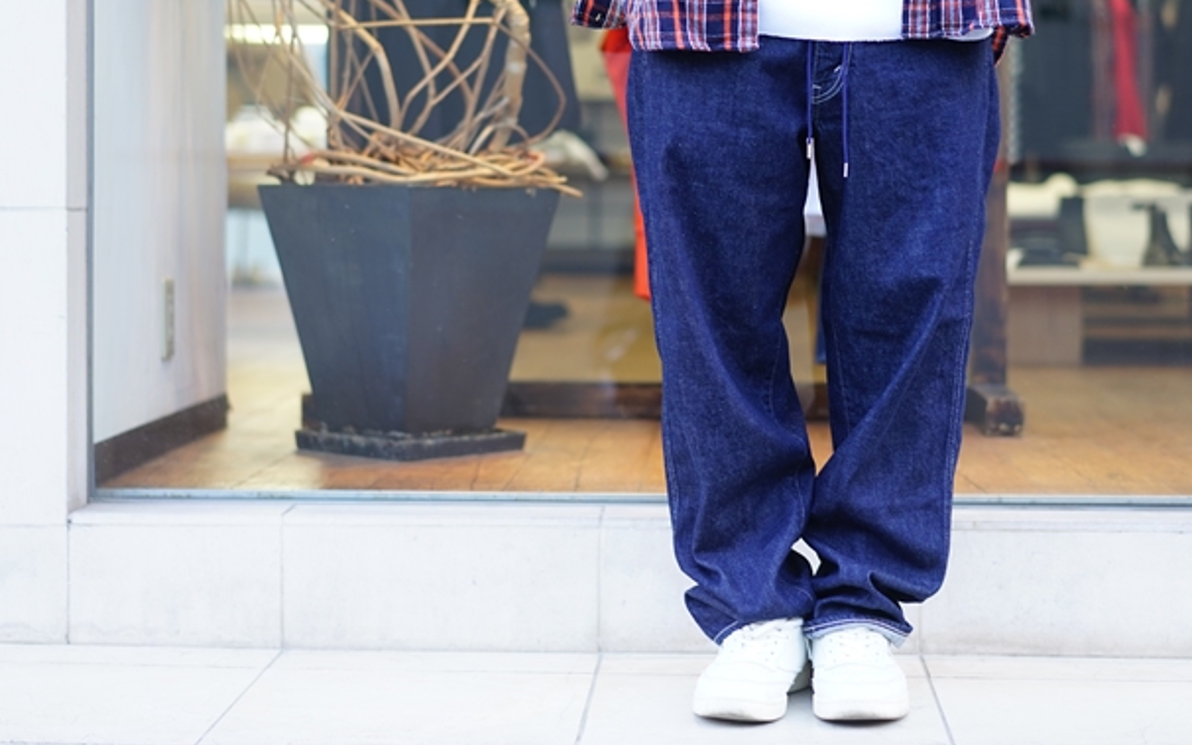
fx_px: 2404
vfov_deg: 17.6
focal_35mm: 74
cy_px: 255
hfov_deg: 27.8
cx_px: 690
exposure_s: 1/60
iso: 100
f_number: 2
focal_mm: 55
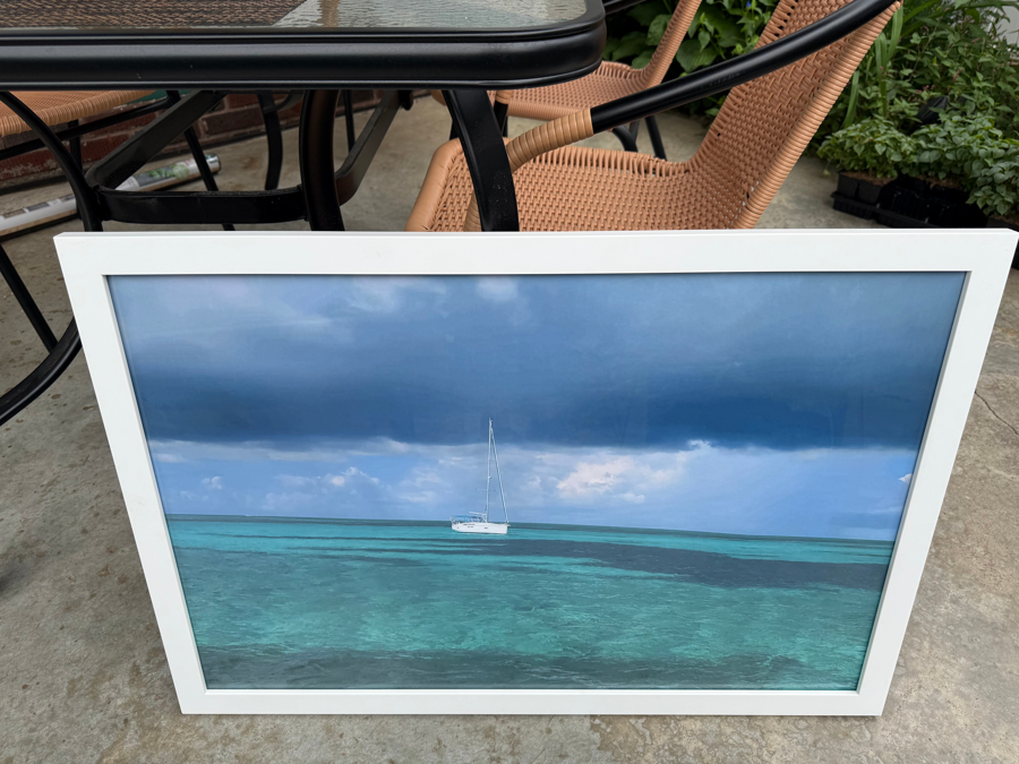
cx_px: 510
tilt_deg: -36.1
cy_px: 382
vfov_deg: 56.8
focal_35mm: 24
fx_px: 706
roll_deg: +1.4
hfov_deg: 71.6
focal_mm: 6.76
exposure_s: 1/955
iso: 80
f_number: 1.78
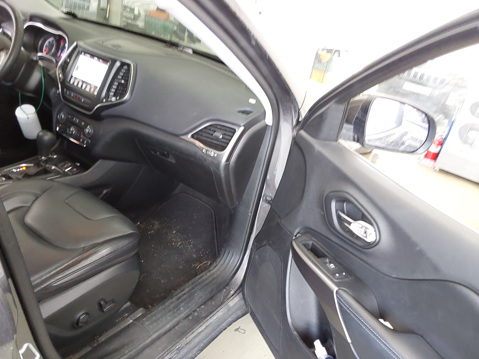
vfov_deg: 49.7
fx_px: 387
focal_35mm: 28
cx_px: 240
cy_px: 180
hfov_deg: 63.4
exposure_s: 1/60
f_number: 1.9
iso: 200
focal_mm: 2.91
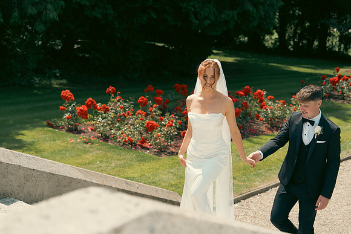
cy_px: 117
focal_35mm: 61
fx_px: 595
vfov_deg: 22.3
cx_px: 176
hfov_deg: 32.9
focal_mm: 61
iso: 200
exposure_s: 1/1250
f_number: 3.5
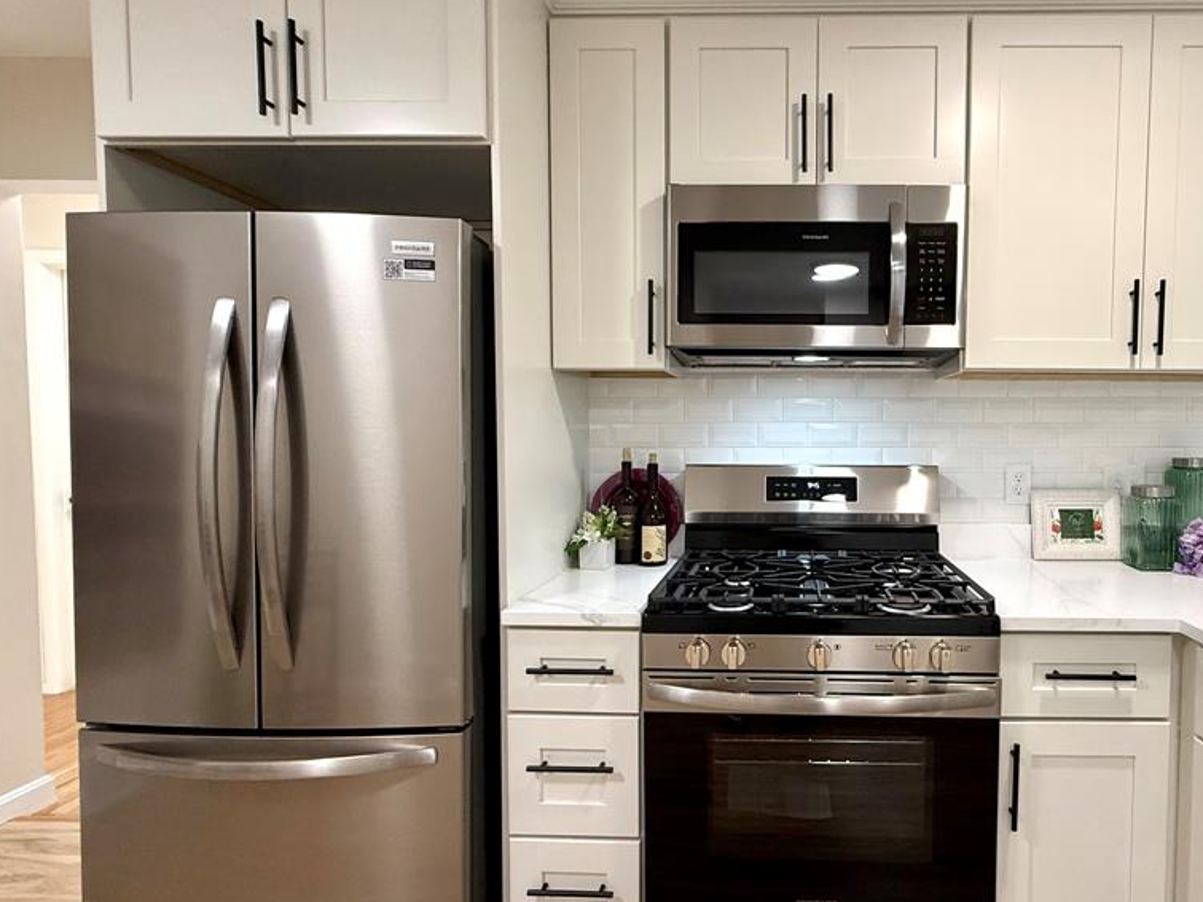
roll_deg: -0.4
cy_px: 461
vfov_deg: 68.7
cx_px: 779
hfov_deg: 82.4
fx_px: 660
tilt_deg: -2.9
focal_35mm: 19
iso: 320
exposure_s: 1/120
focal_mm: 2.22
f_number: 2.2
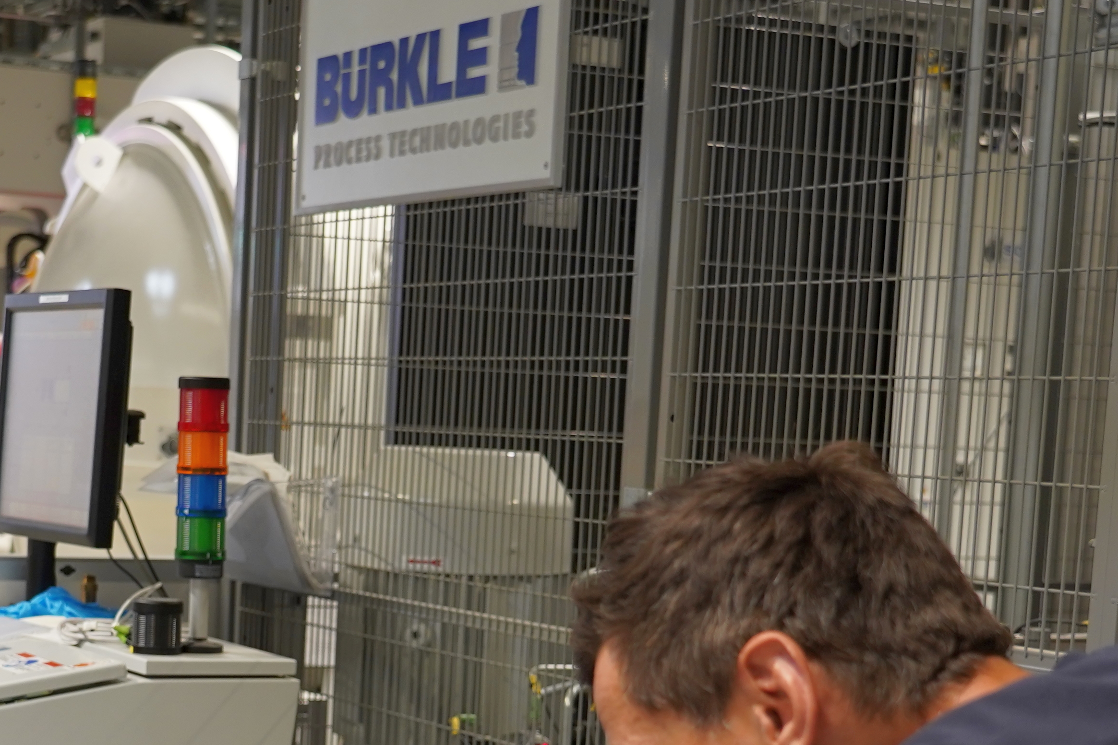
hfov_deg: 23.7
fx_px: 2640
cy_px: 778
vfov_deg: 15.7
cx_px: 323
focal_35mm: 85
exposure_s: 1/50
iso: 640
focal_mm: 33
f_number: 4
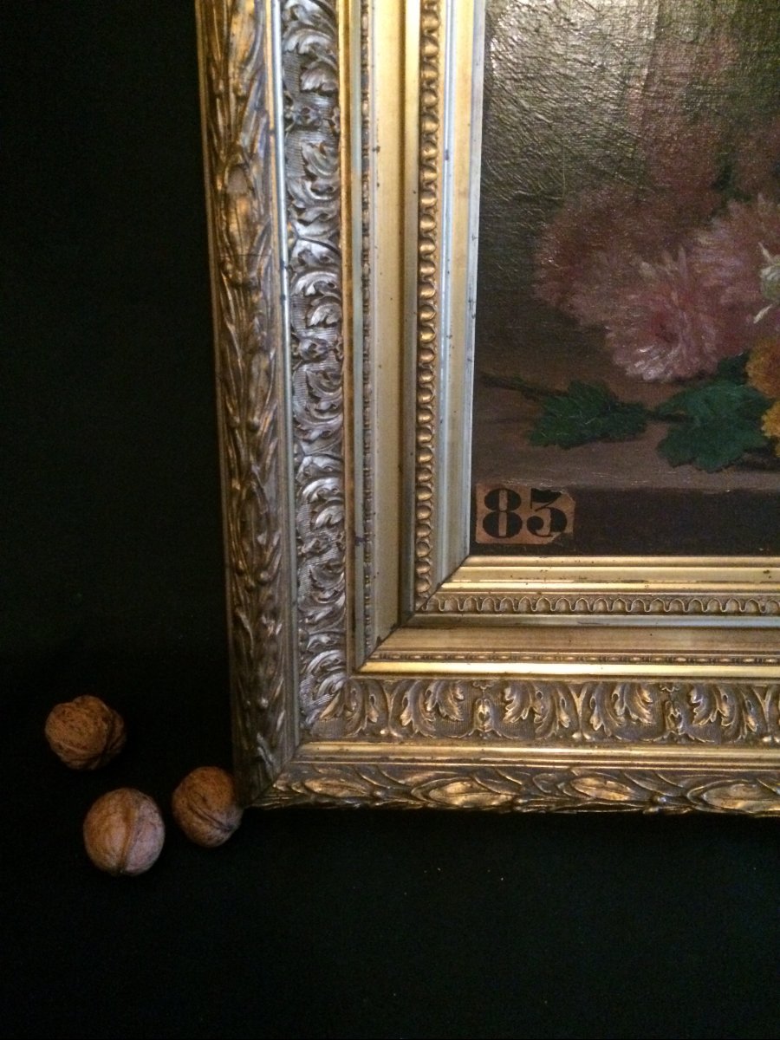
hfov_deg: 48.2
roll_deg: +1.9
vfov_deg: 61.7
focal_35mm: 29
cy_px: 520
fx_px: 871
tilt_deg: -33.5
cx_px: 390
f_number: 2.2
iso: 500
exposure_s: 1/17
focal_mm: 4.15
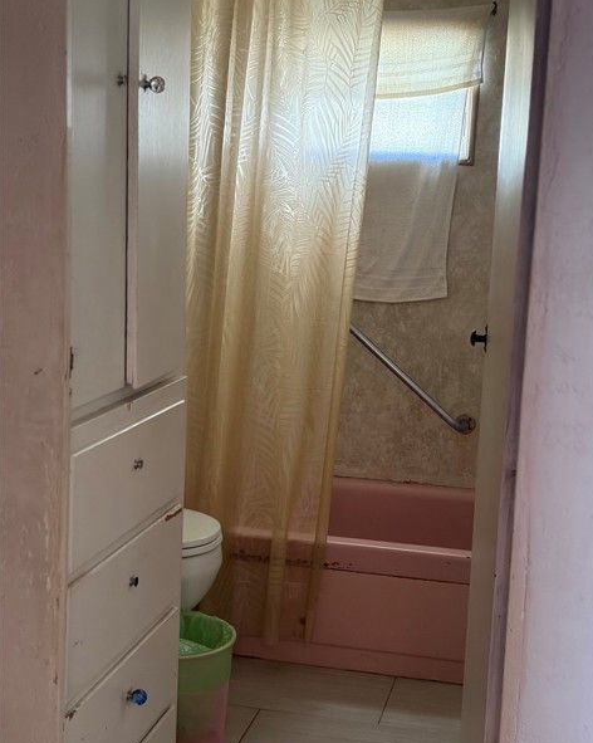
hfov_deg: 27.6
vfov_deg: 34.2
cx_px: 300
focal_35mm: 55
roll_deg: -2.4
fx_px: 1208
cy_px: 377
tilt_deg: -8.8
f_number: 1.6
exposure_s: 1/40
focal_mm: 5.96
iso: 160
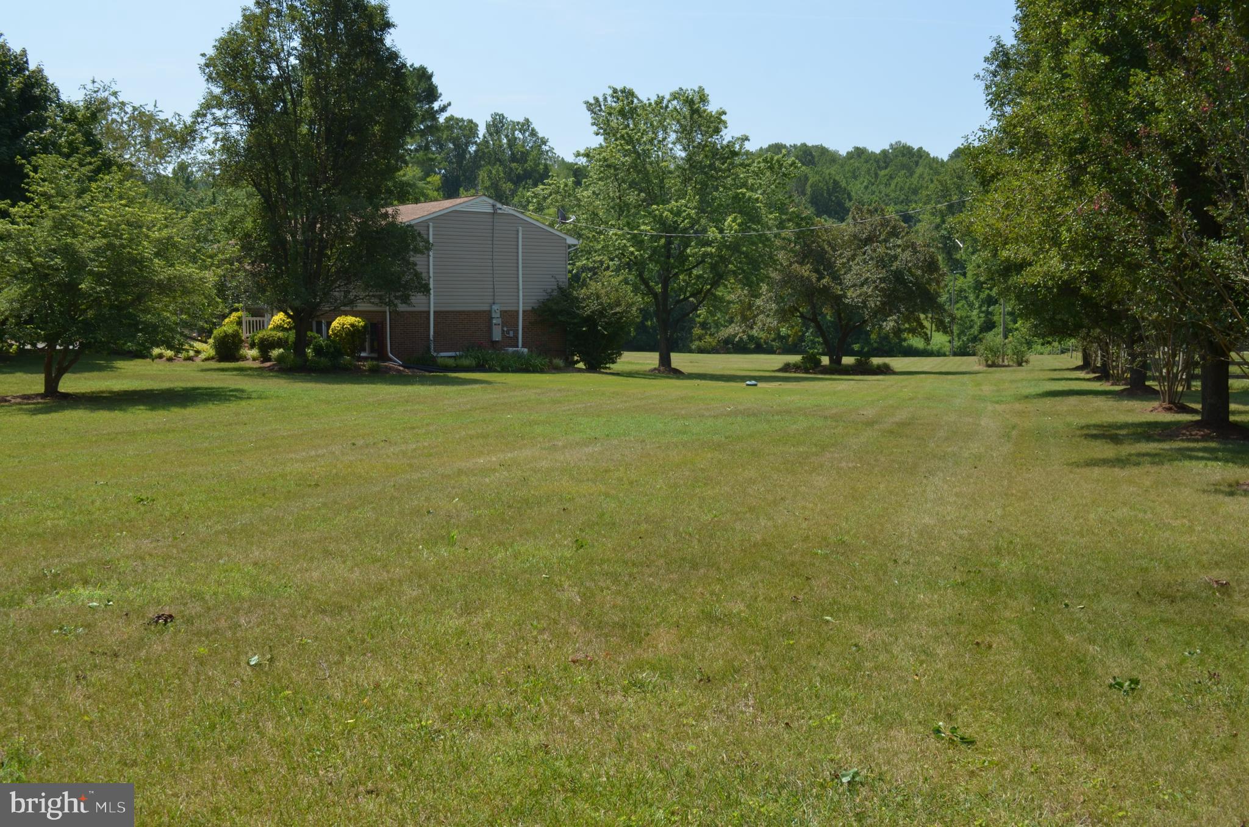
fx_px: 1246
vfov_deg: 36.7
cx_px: 624
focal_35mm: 36
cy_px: 414
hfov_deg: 53.2
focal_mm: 24
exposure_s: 1/160
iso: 100
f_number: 10
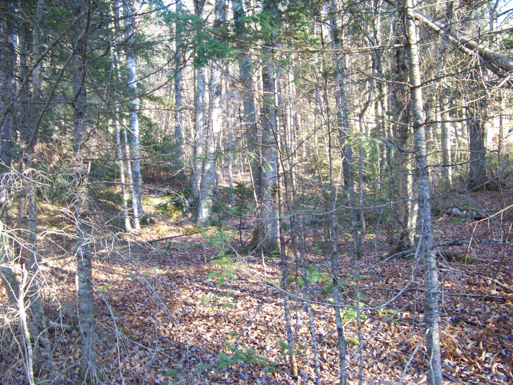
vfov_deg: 39.7
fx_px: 534
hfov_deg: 51.4
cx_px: 256
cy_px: 192
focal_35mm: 36
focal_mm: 5.85
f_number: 2.8
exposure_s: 1/30
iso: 116
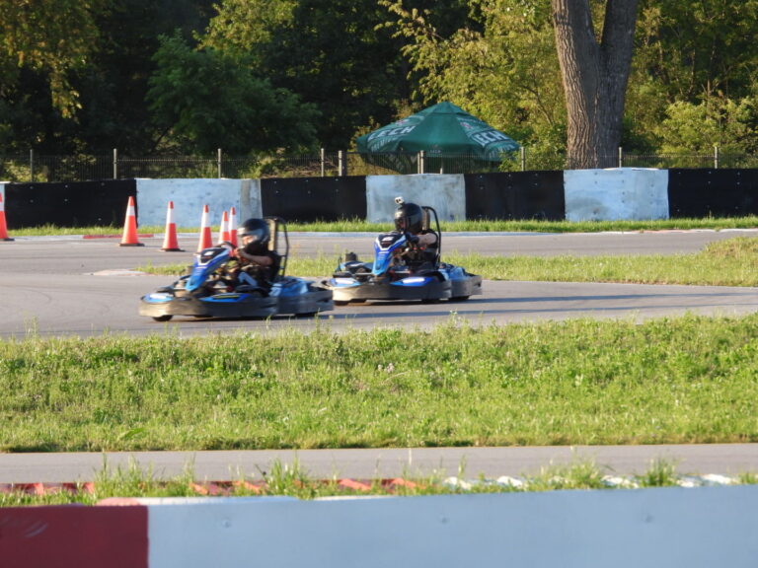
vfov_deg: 3.4
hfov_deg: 4.6
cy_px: 284
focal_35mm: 433
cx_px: 379
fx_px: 9482
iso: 200
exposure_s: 1/250
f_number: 5
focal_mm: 77.8
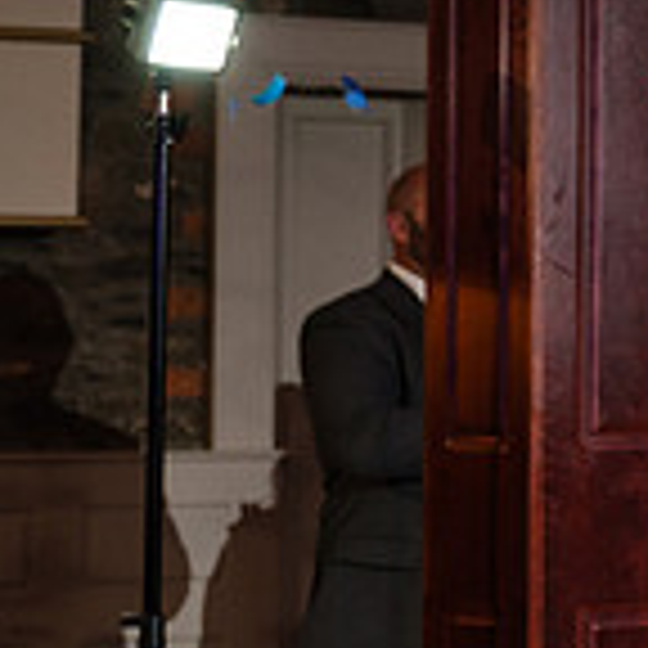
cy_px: 8
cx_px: 1016
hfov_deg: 9.2
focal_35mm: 184
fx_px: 3897
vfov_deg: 9.4
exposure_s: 1/160
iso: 800
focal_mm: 28.3
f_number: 2.8
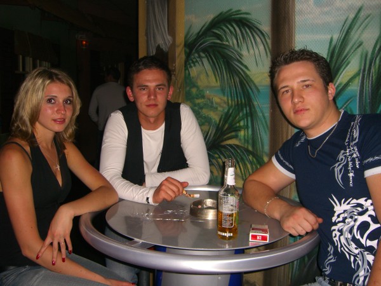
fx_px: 418
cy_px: 143
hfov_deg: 49.0
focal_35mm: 38
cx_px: 190
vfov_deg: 37.7
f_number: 2.8
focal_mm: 7.9
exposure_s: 1/60
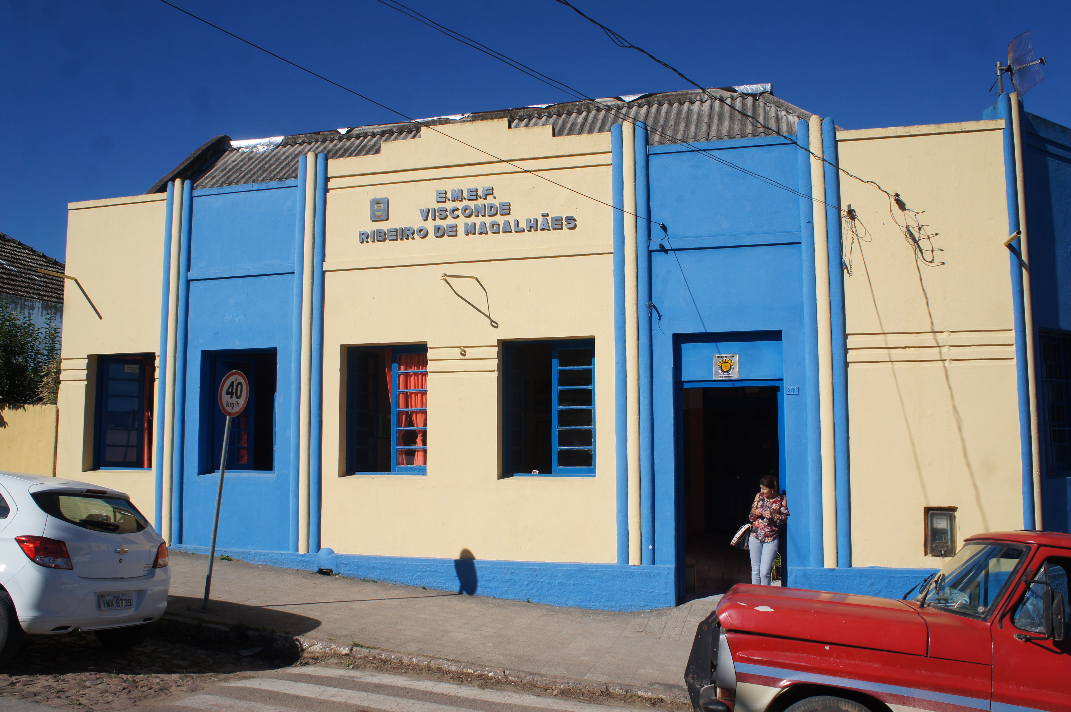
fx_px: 892
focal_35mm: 30
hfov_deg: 62.0
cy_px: 356
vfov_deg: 43.5
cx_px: 536
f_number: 8
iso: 200
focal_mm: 20
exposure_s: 1/1000
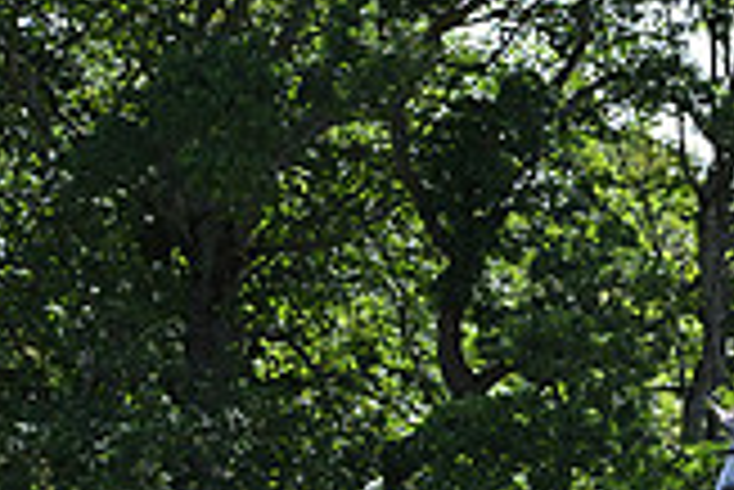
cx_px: 1220
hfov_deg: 8.0
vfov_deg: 5.5
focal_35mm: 249
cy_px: 816
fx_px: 5081
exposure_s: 1/1250
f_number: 5.6
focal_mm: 70
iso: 560
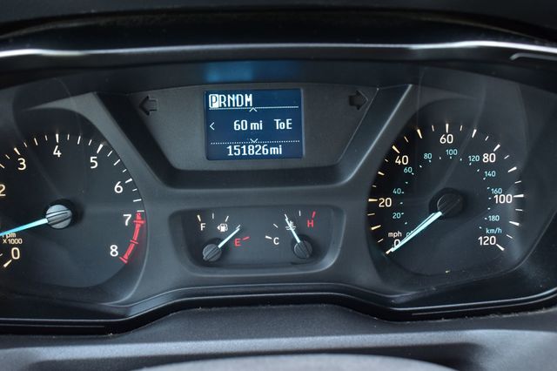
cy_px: 186
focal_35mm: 42
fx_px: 649
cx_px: 278
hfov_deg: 46.4
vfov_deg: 31.9
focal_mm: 28
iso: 800
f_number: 6.3
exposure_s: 1/15
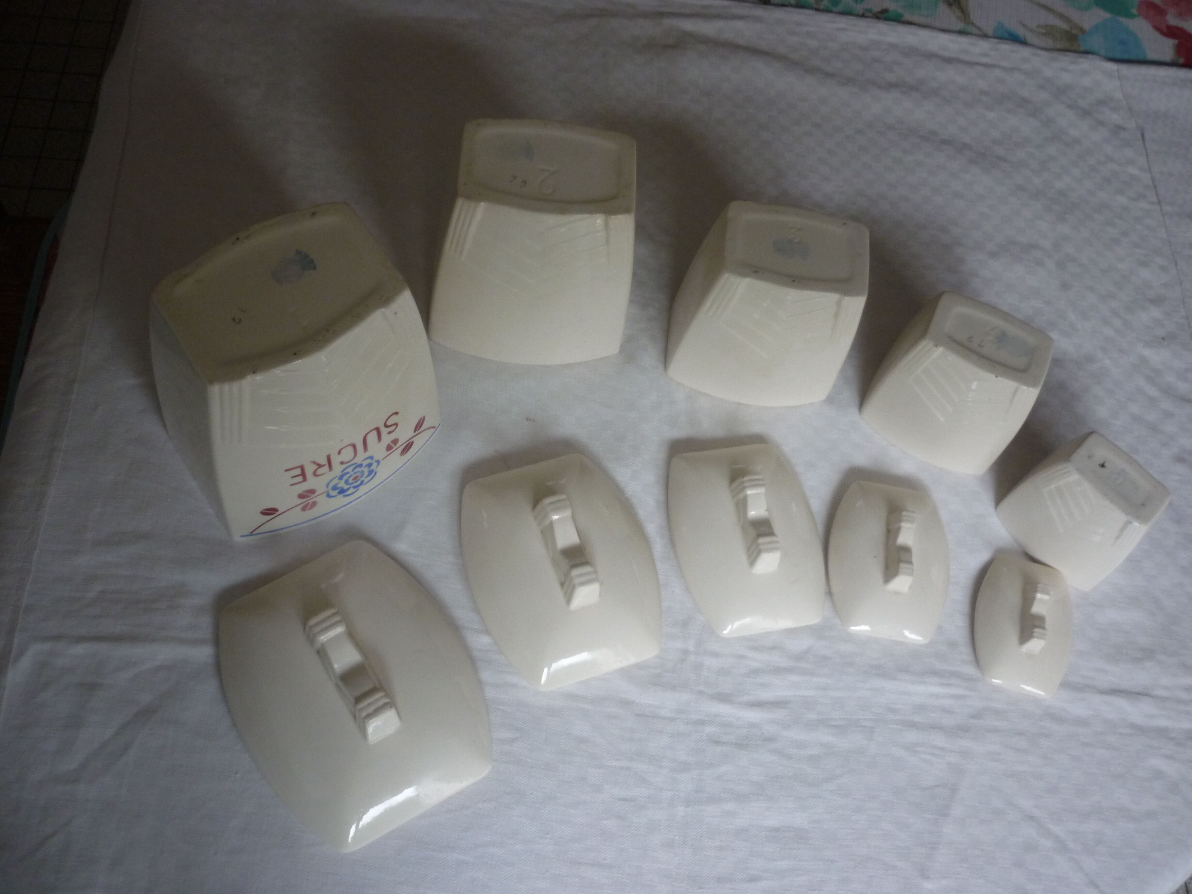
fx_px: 1136
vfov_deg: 42.9
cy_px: 447
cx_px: 596
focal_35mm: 33
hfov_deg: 55.4
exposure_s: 1/30
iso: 200
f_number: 2.8
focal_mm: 5.5
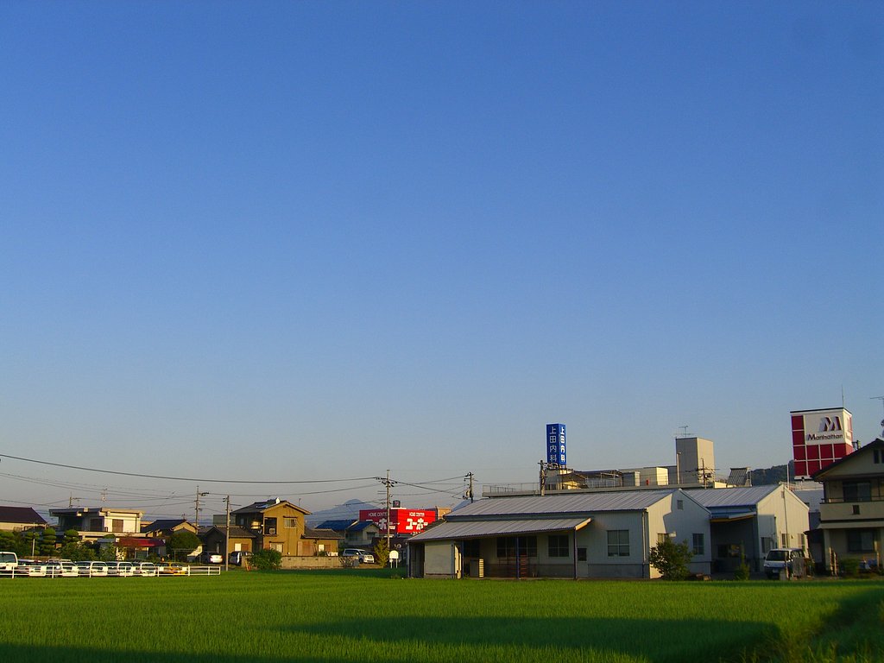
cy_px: 332
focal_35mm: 38
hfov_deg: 49.0
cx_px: 442
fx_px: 970
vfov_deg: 37.7
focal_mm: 7.9
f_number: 4
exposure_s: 1/500
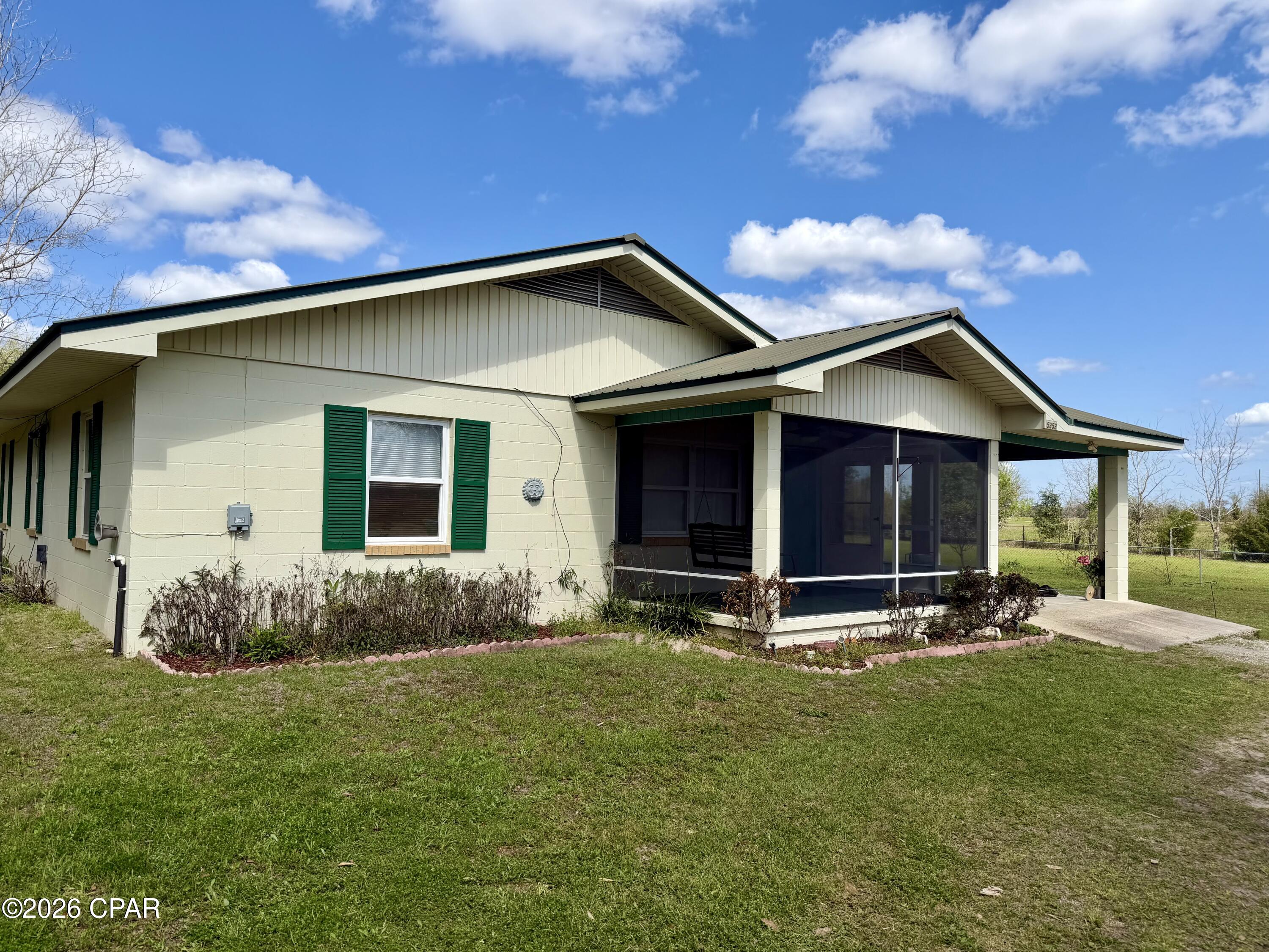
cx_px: 634
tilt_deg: +2.4
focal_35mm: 24
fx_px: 880
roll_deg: -0.8
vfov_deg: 56.8
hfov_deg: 71.6
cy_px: 476
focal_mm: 6.76
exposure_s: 1/4975
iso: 80
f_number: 1.78
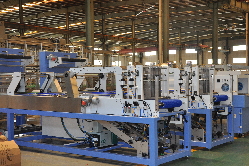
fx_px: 387
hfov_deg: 35.6
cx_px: 141
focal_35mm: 56
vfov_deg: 24.2
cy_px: 97
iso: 720
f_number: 4.2
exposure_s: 1/125
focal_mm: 30
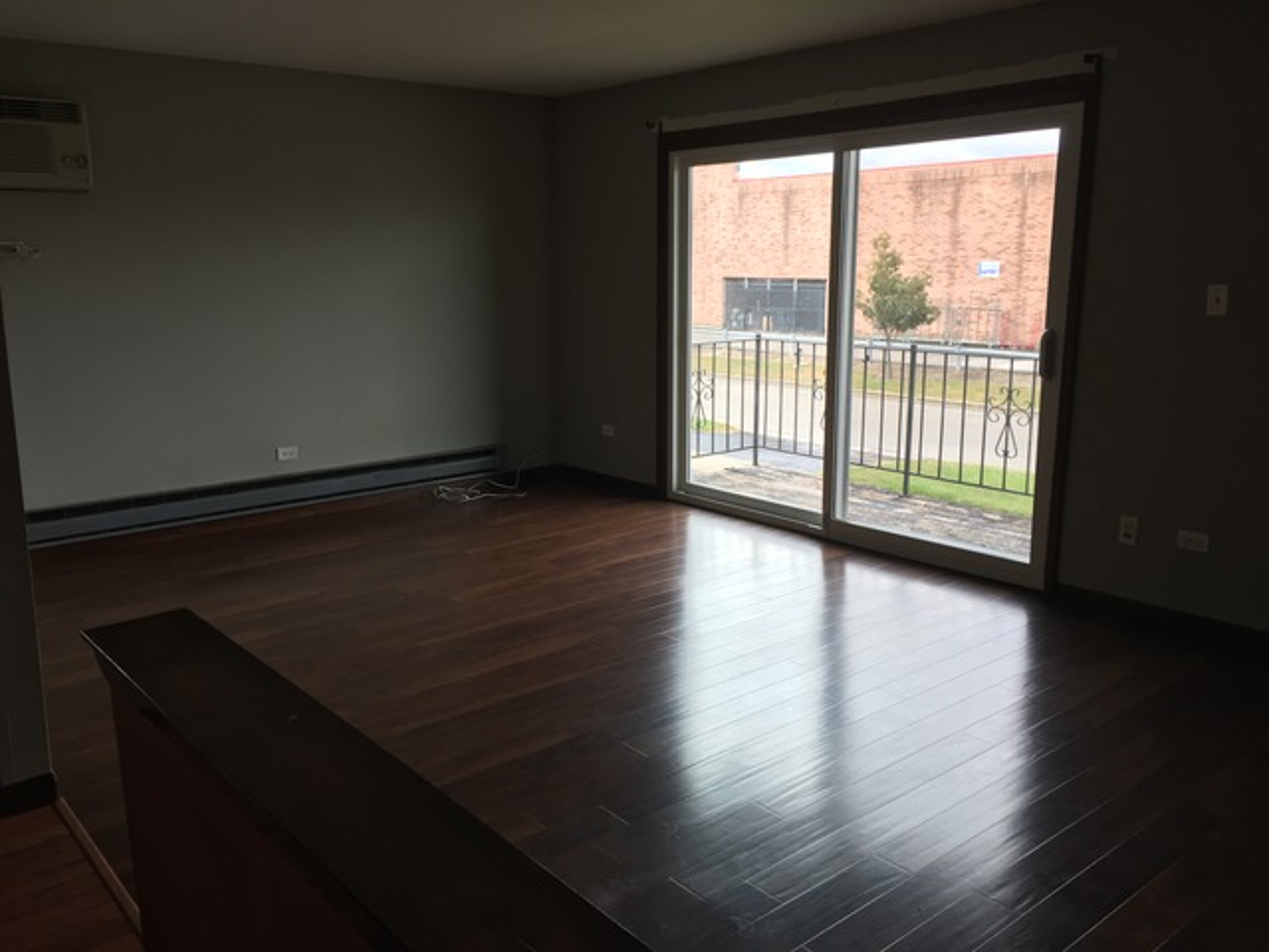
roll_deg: +0.5
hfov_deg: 61.7
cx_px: 634
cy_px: 476
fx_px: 1063
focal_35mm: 29
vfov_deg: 48.2
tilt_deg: -10.8
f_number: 2.2
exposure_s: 1/120
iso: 40
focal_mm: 4.15
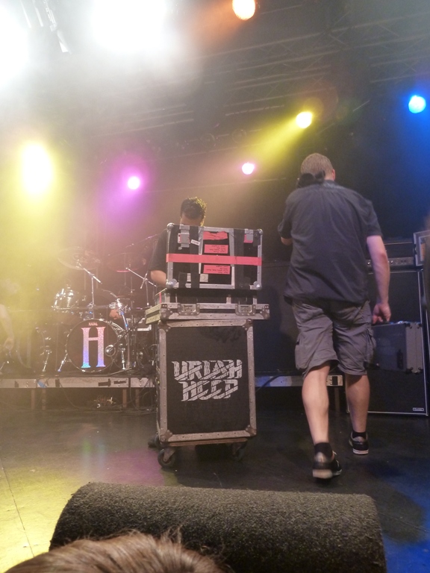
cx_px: 215
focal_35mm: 25
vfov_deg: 69.4
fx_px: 414
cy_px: 286
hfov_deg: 54.9
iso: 320
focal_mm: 4.1
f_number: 3.3
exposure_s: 1/30
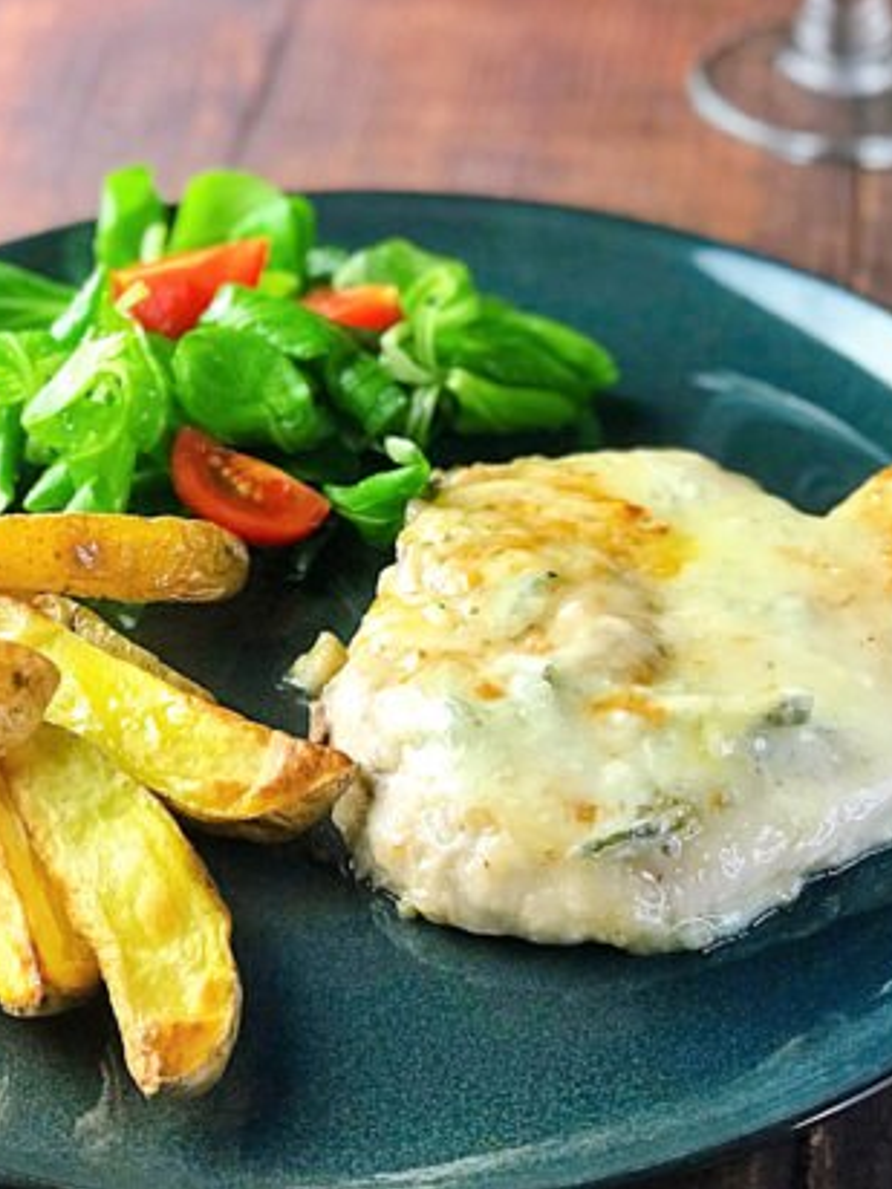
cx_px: 609
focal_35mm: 83
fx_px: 2852
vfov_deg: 23.5
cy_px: 534
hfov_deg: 17.7
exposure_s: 1/50
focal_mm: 6.6
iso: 125
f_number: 2.8
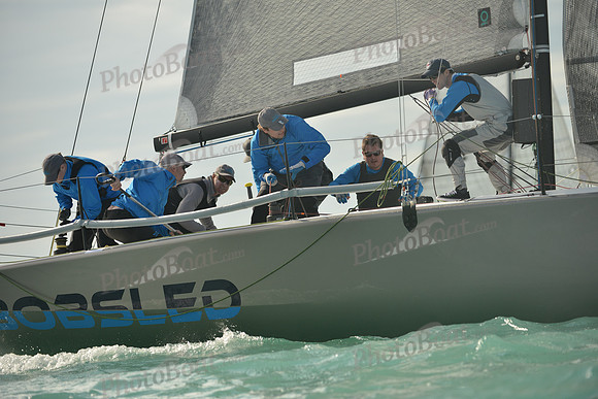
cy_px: 200
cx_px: 299
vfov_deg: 5.7
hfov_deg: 8.6
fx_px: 3987
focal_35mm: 240
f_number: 4
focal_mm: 240
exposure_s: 1/2000
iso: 250
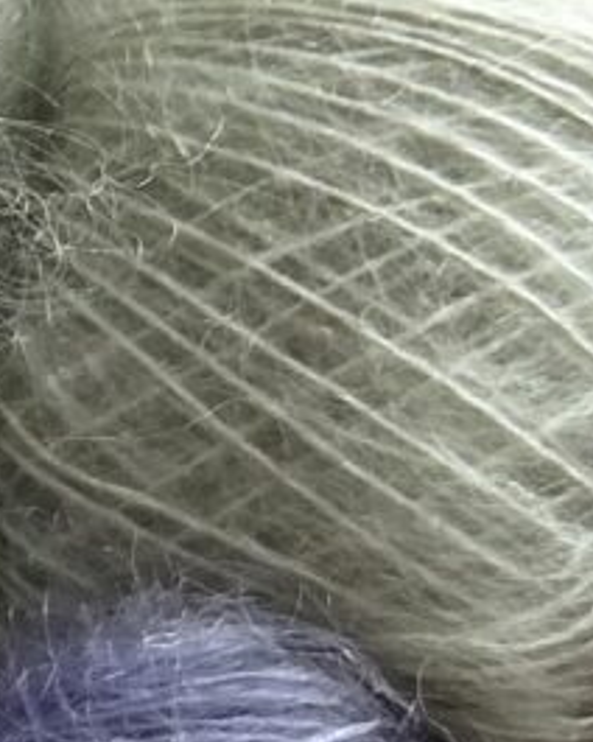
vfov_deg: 9.4
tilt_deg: -56.9
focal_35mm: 196
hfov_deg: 7.3
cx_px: -959
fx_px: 4300
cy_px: -543
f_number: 1.5
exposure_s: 1/60
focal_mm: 5.7
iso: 125
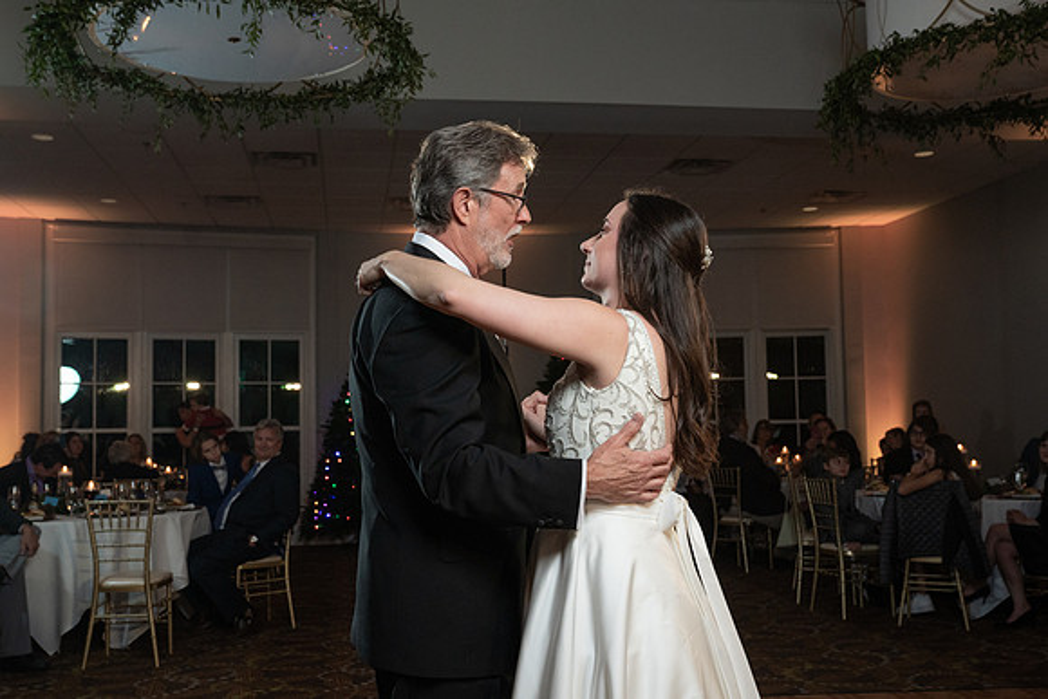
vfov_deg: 34.0
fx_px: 1144
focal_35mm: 39
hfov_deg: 49.2
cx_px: 486
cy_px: 363
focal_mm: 35
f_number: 5.6
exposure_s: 1/200
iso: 2000
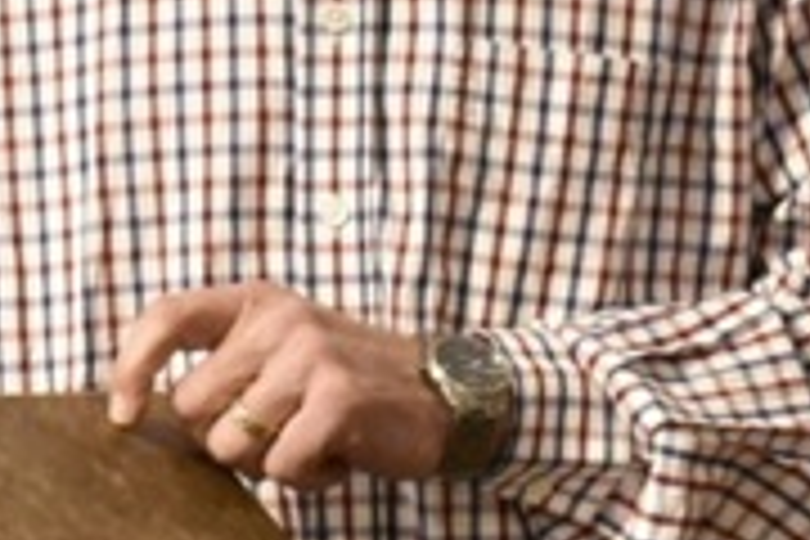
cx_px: -526
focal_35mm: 386
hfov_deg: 5.3
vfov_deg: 3.6
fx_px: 8684
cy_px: 144
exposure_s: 1/100
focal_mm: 58
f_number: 4
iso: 8000
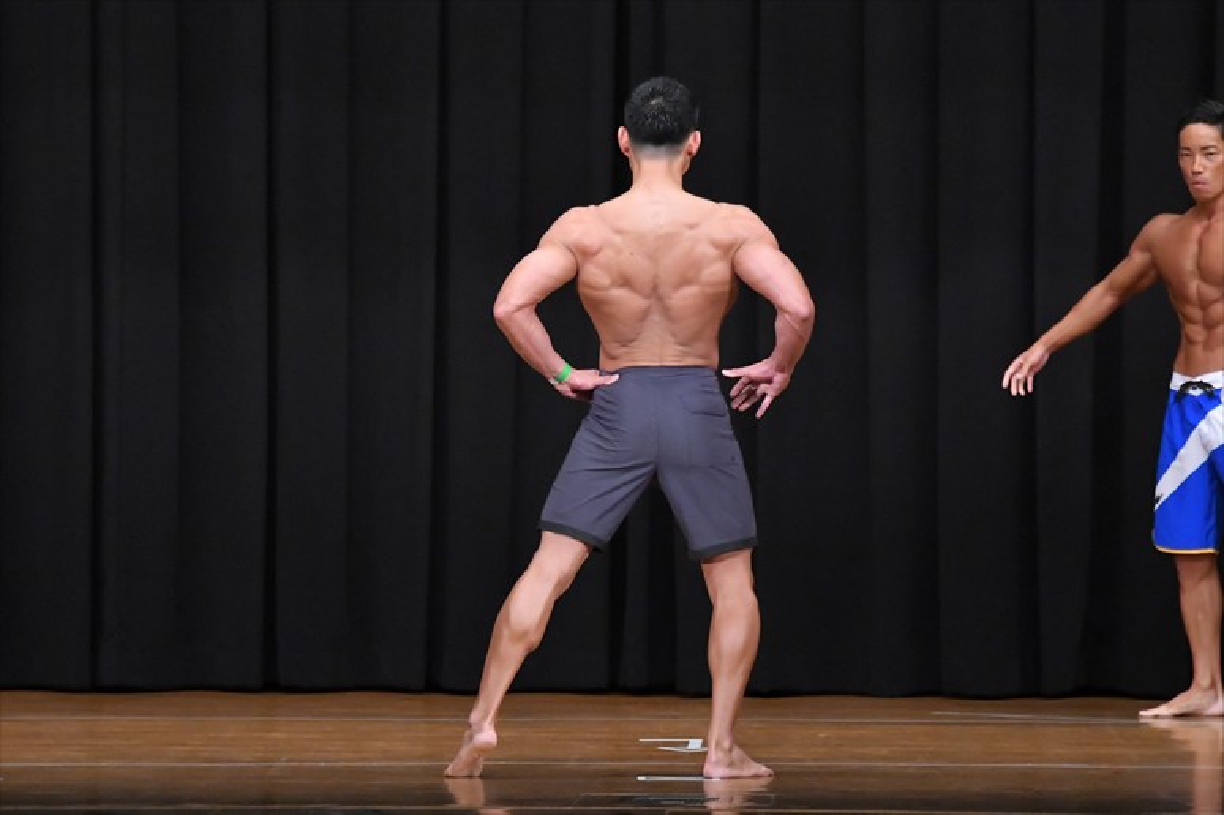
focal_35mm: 225
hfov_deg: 9.2
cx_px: 612
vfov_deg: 6.1
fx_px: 7646
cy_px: 408
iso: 8000
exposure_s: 1/400
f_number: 5.6
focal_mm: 150
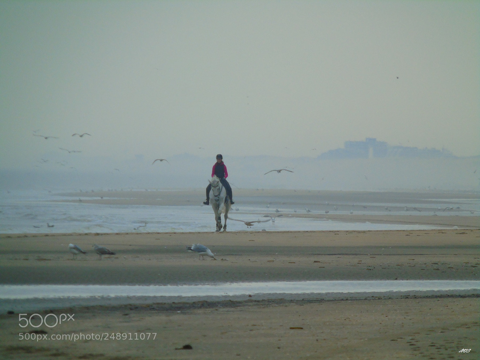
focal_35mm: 848
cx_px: 240
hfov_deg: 2.3
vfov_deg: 1.8
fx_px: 11759
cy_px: 180
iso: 160
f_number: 6.1
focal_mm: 151
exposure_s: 1/125
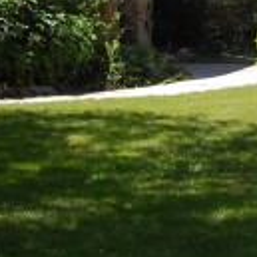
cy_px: -135
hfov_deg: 9.5
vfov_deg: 9.2
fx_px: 1545
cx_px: 203
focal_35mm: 184
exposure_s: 1/250
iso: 200
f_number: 8
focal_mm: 31
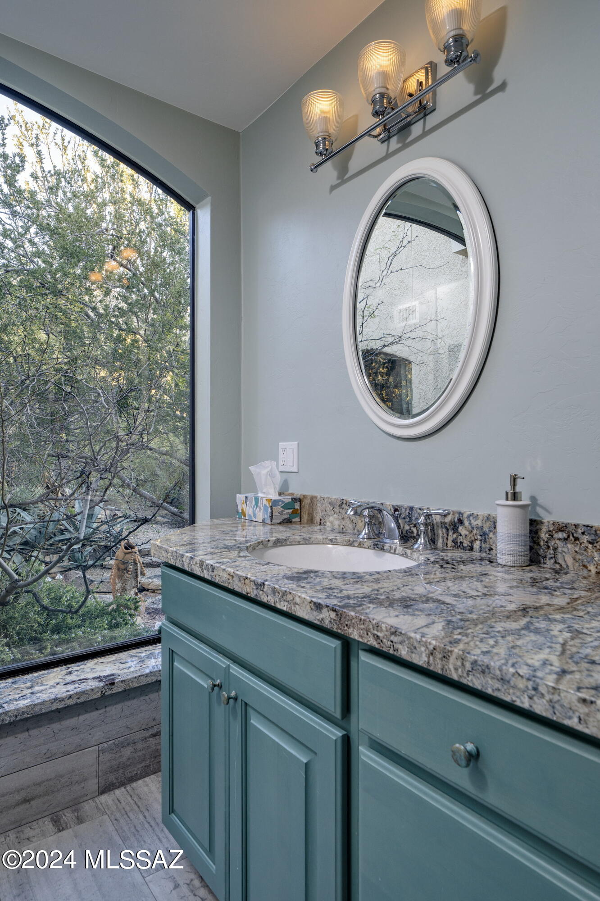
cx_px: 300
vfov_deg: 86.9
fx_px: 475
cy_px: 450
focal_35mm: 19
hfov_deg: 64.5
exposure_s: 1/2.5
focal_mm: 19
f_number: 9
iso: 200
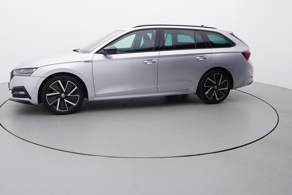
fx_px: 232
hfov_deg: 64.1
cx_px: 129
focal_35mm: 29
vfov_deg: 45.2
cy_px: 75
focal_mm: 15
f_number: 5
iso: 200
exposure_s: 1/80
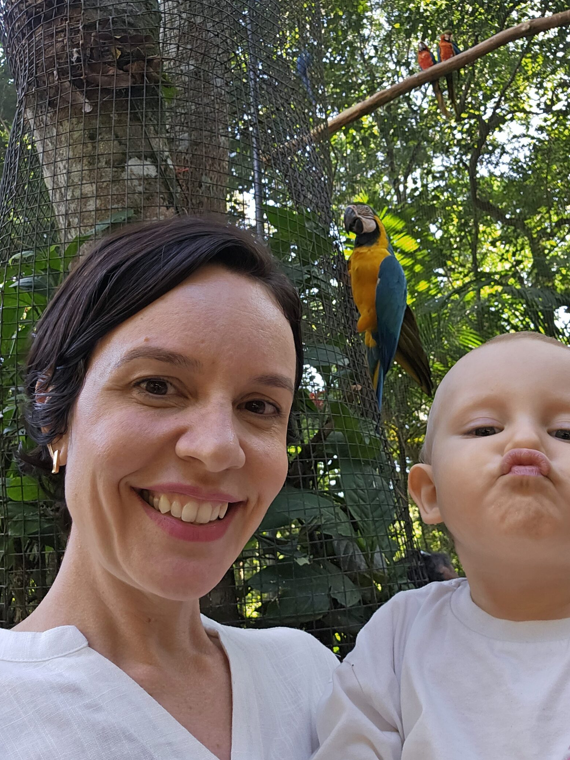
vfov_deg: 58.3
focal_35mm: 31
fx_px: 681
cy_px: 351
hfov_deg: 45.3
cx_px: 323
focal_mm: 3.3
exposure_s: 1/120
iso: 200
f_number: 2.2
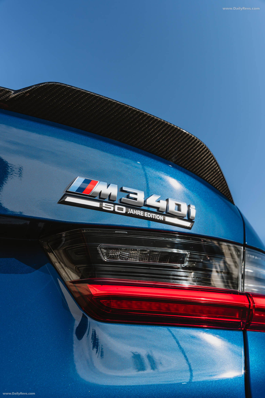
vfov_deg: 51.1
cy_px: 199
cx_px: 132
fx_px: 416
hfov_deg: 35.3
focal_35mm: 38
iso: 200
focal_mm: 37.7
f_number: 7.1
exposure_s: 1/200
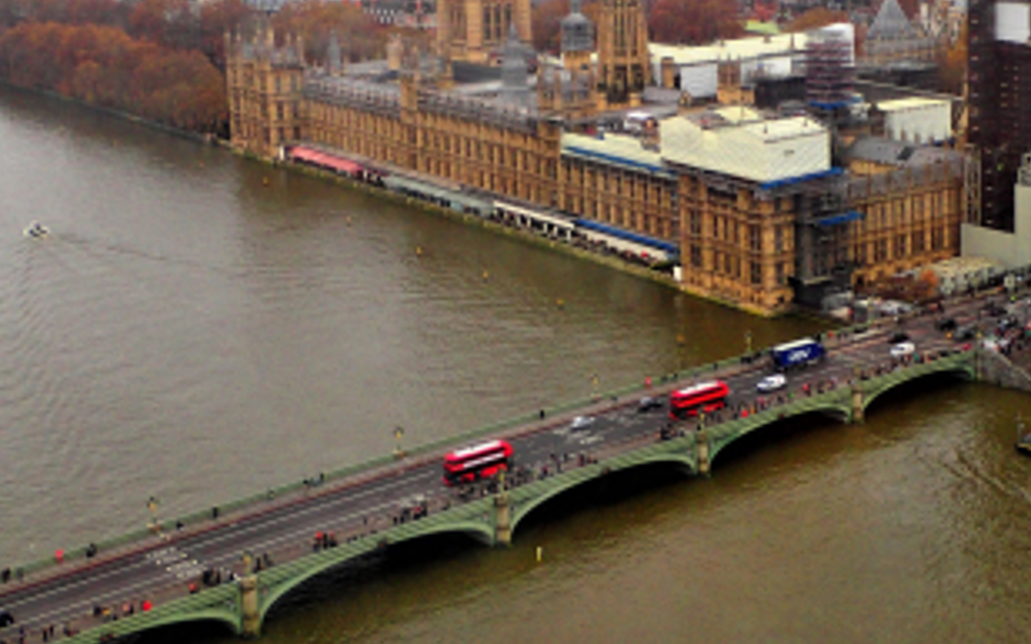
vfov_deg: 19.8
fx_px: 1826
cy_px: 140
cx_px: 711
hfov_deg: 31.2
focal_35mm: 65
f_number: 4
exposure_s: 1/100
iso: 100
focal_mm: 7.86
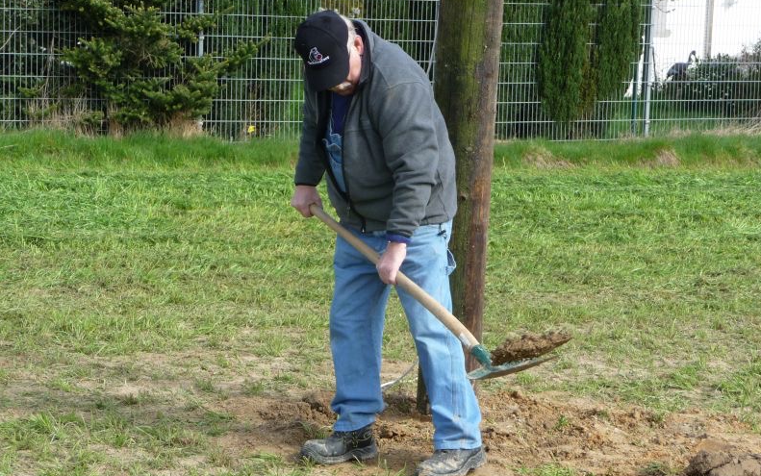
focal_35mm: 90
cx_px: 383
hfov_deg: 23.0
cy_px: 264
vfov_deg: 14.5
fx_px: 1867
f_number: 4.7
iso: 100
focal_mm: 14.2
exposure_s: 1/250
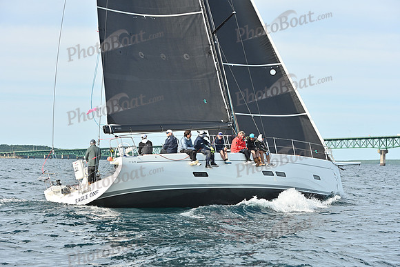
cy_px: 134
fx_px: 1089
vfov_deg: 14.0
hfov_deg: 20.8
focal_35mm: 98
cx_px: 200
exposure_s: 1/1000
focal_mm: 98
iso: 320
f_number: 6.3
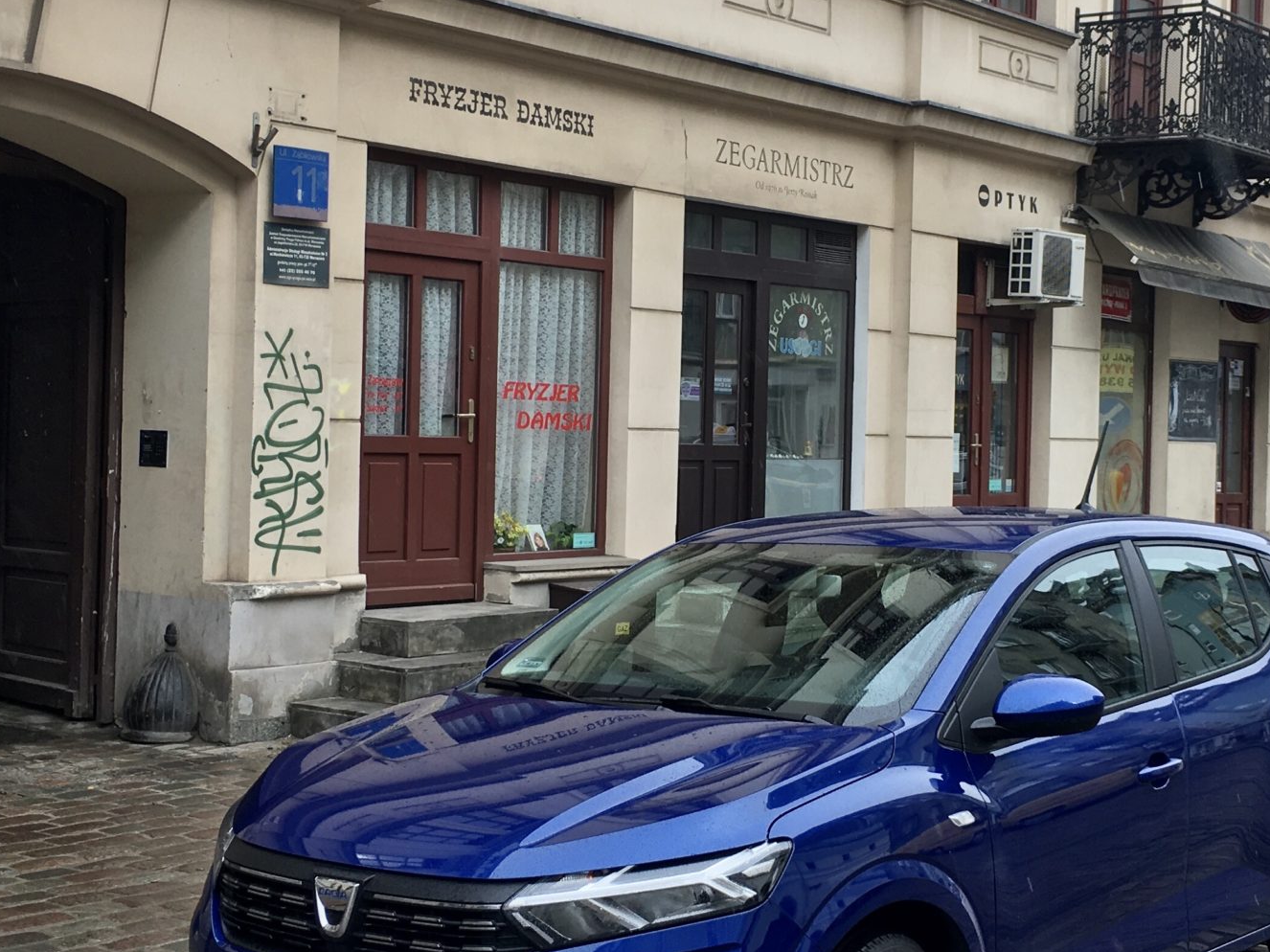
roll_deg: -1.0
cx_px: 742
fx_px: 2054
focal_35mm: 56
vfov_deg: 26.1
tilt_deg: +0.6
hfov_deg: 34.3
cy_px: 425
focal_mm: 4.15
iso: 25
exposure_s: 1/503
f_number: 2.2
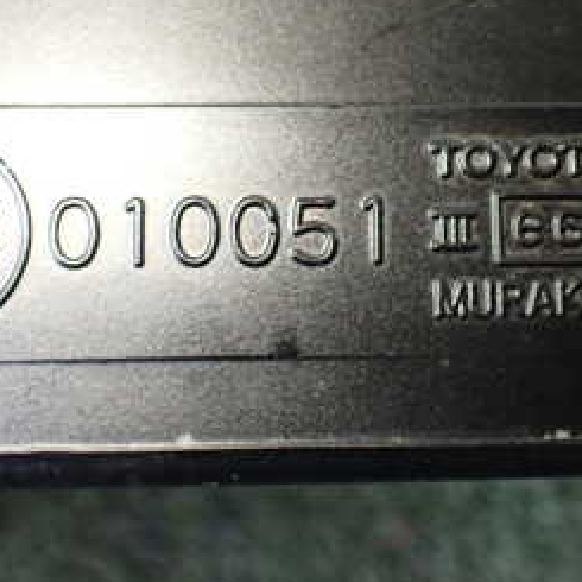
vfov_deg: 26.2
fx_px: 1236
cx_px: 287
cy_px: 162
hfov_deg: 26.5
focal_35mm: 65
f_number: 2.3
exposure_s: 1/125
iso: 800
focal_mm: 5.4
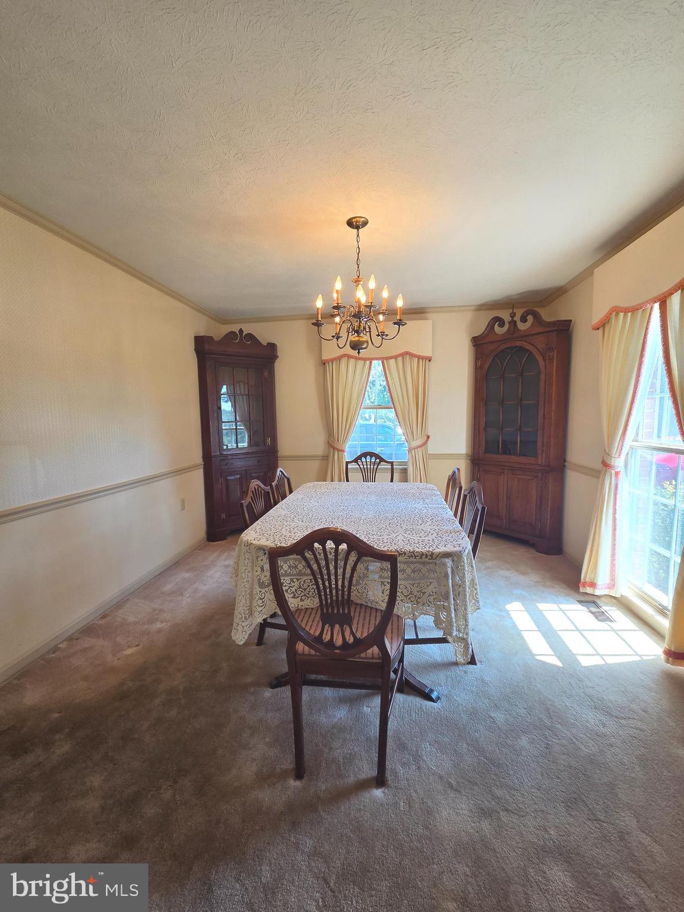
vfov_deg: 106.2
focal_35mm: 13
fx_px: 343
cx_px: 342
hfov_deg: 89.9
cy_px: 456
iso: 50
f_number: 2.2
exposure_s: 1/120
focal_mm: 2.2
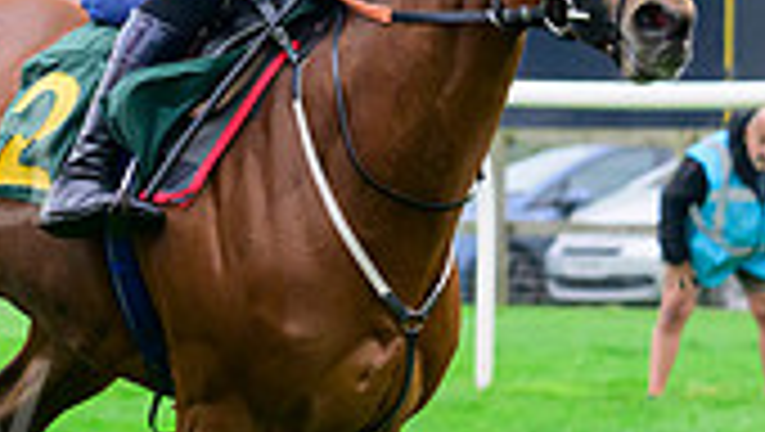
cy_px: 260
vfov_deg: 2.1
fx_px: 12040
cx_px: -549
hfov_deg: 3.6
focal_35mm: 593
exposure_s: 1/1250
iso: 2000
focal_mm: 160
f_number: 5.6
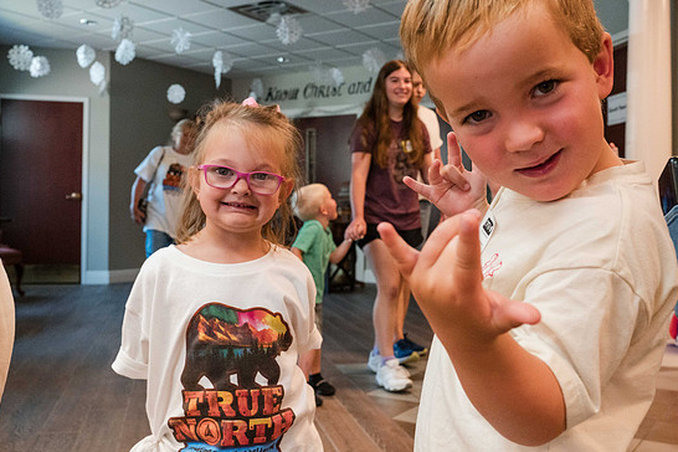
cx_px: 330
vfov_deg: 32.6
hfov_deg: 47.4
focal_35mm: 41
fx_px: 772
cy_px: 213
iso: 6400
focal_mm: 35
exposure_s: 1/250
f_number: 8
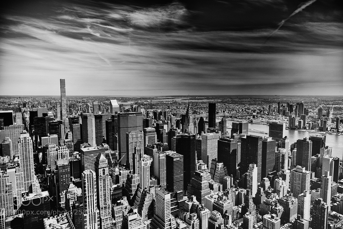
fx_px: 229
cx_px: 172
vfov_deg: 53.2
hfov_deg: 73.7
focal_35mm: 24
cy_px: 114
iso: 64
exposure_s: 1/1000
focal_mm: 24
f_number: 4
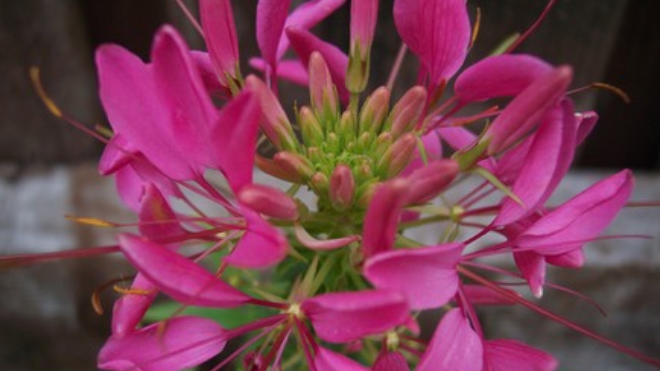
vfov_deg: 28.3
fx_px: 735
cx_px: 327
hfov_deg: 48.4
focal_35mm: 42
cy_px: 225
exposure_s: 1/350
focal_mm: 8
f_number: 2.8
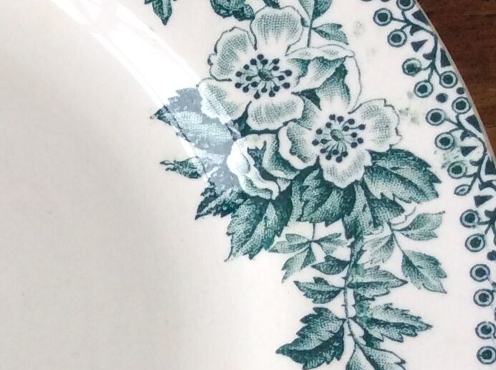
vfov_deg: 12.2
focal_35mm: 120
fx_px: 1717
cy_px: 348
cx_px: -219
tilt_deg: -73.0
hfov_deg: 15.3
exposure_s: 1/100
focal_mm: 3.3
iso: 50
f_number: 2.4
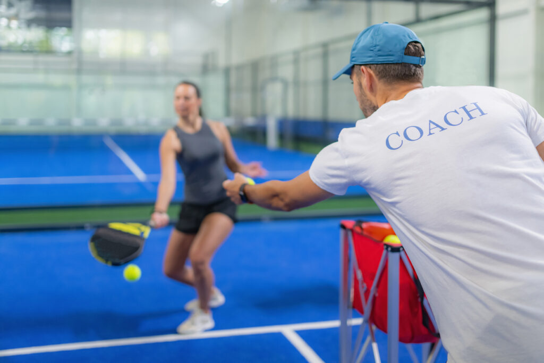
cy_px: 182
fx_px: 529
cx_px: 272
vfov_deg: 37.9
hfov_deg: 54.4
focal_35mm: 35
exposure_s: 1/500
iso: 400
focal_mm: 35
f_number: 1.6
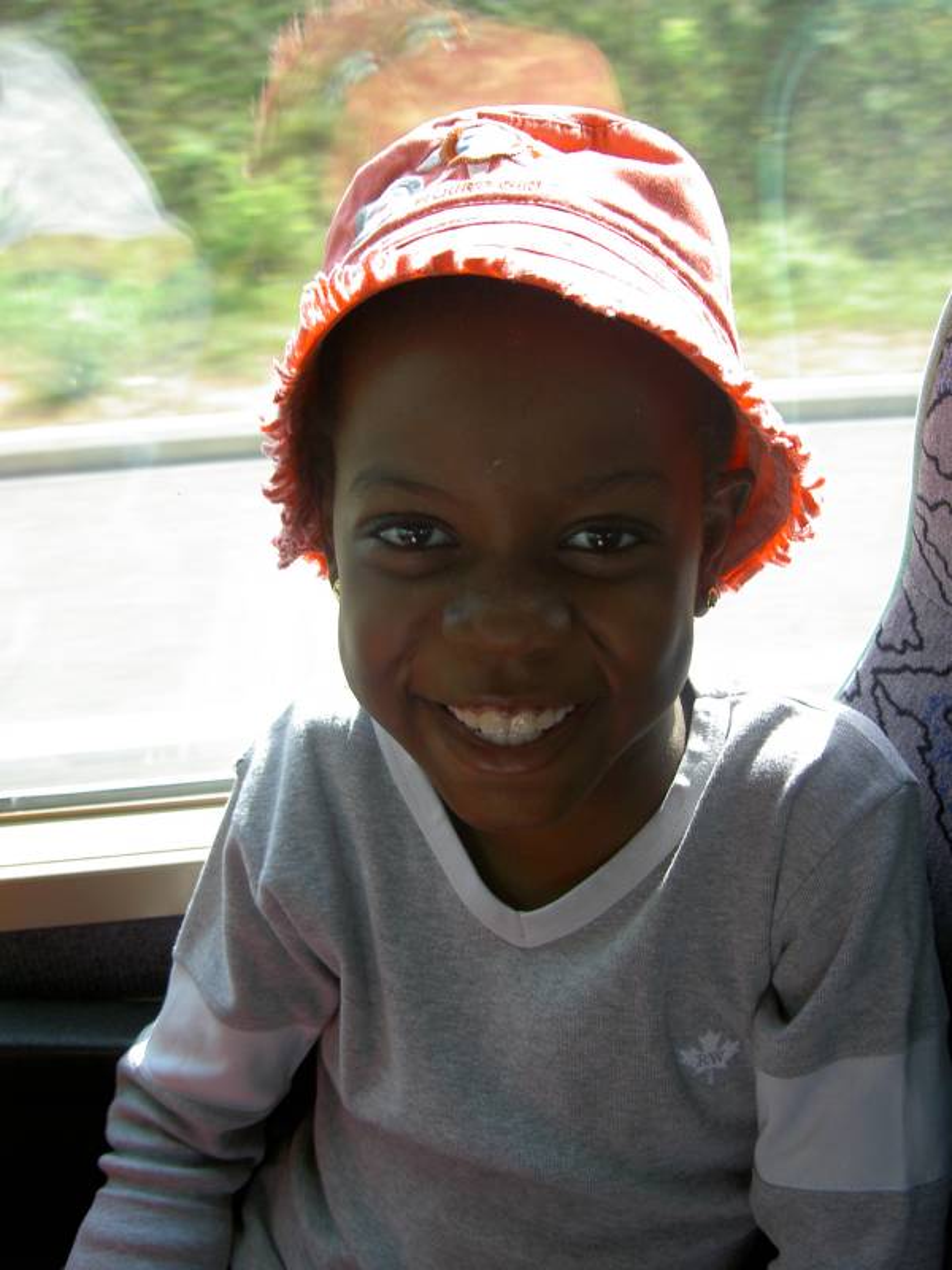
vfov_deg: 47.9
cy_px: 635
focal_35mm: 39
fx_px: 1430
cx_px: 476
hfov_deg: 36.8
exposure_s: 1/160
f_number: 2.8
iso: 100
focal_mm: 8
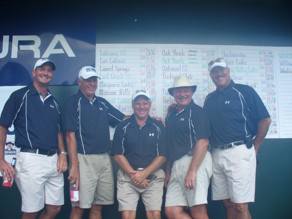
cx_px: 146
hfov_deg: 50.1
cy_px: 110
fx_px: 312
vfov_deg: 38.7
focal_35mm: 37
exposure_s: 1/125
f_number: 5.6
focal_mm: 6.1
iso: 80
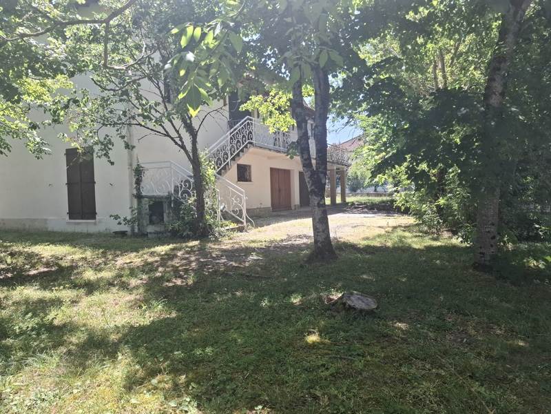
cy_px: 207
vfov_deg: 58.9
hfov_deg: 73.9
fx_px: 366
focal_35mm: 23
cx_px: 276
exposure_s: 1/444
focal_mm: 5.54
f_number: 1.8
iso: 50
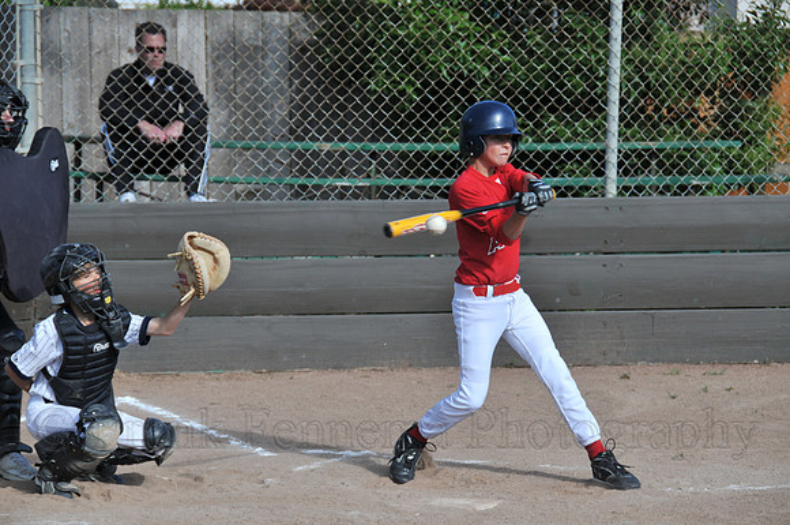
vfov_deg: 8.7
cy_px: 262
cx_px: 395
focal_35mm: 158
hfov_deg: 13.1
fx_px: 3451
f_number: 5.6
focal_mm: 105
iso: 200
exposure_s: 1/500
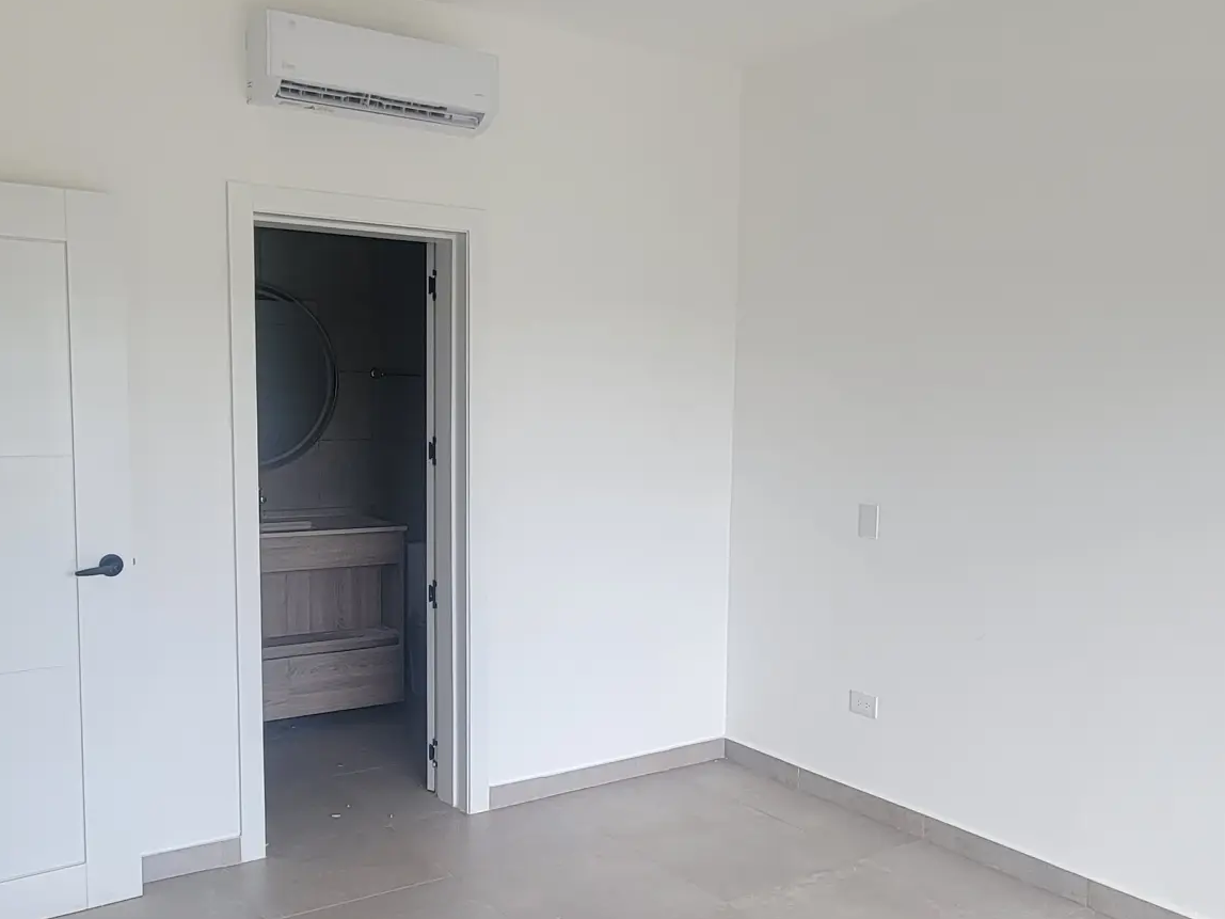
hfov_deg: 61.6
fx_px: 1026
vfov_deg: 48.2
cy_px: 506
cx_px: 558
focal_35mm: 29
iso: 50
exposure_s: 1/128
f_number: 2.2
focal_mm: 2.2
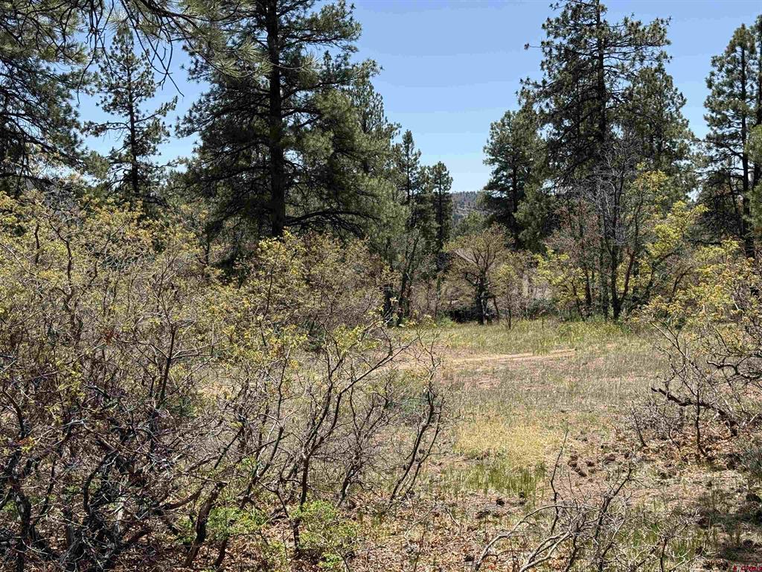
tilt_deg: -1.9
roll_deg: +1.7
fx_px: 1057
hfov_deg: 39.7
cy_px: 286
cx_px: 381
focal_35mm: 48
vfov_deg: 30.3
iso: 64
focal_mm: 6.76
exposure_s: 1/2577
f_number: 1.78
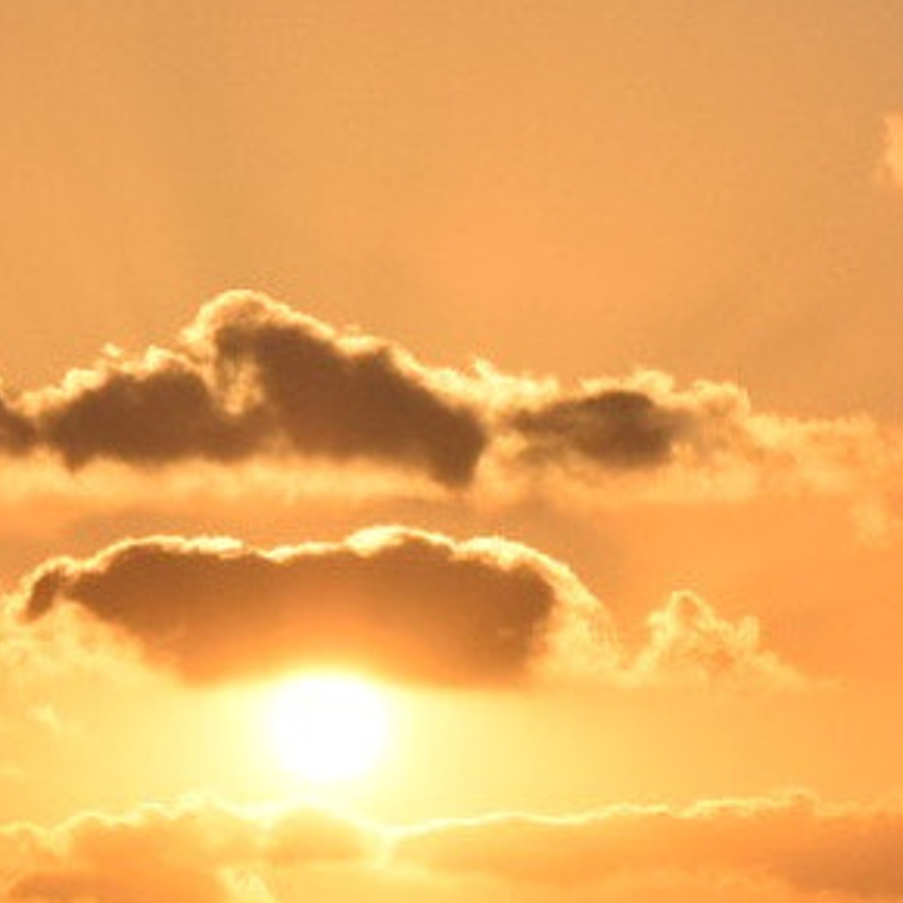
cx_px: 0
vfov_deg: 4.8
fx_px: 10802
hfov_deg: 4.8
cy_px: 708
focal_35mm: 366
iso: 200
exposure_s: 1/640
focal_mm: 52
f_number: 13
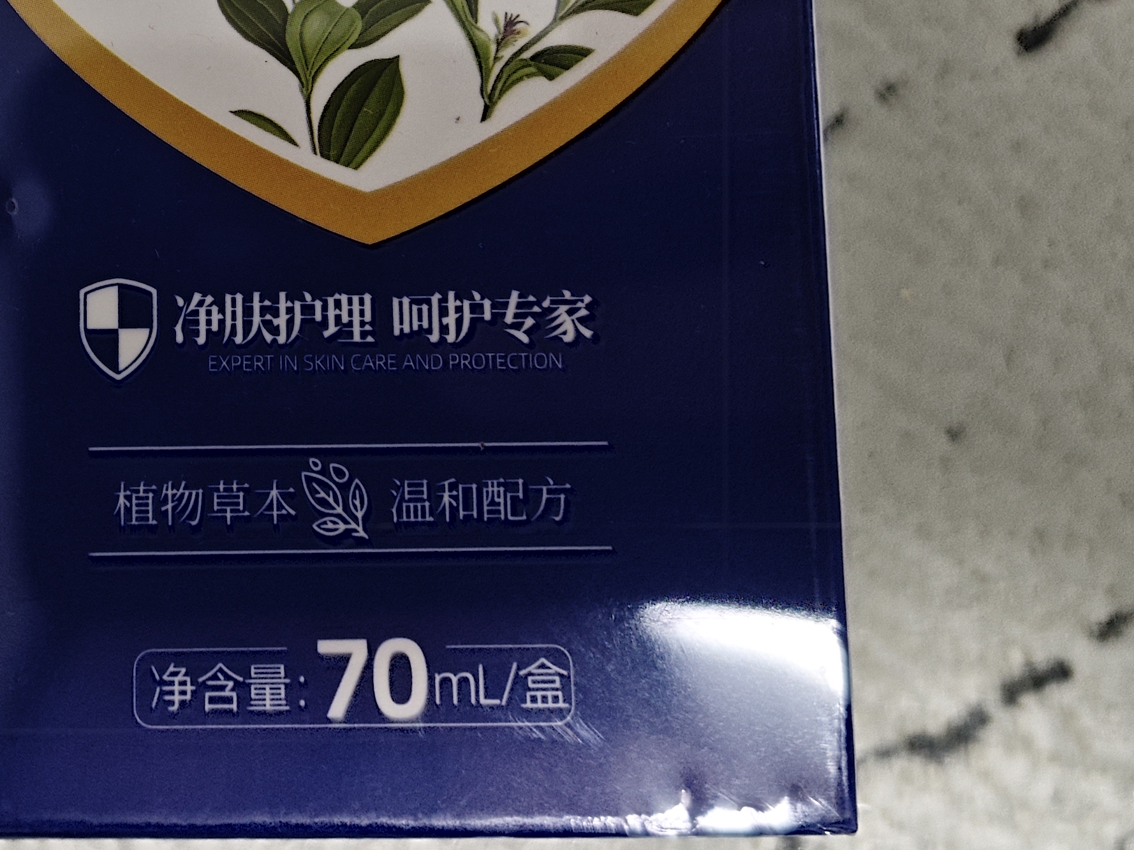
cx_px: 92
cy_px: -107
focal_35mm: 53
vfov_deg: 25.3
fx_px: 1736
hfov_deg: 34.0
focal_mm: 6.55
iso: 250
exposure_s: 1/57.7
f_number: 1.62
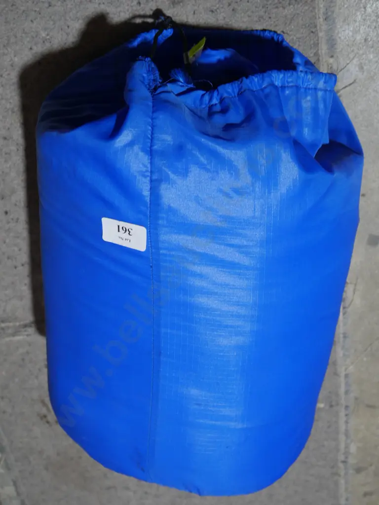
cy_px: 252
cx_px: 190
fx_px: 613
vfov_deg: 44.8
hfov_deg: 34.3
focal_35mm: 42
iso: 400
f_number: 4.6
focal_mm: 21
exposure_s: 1/60
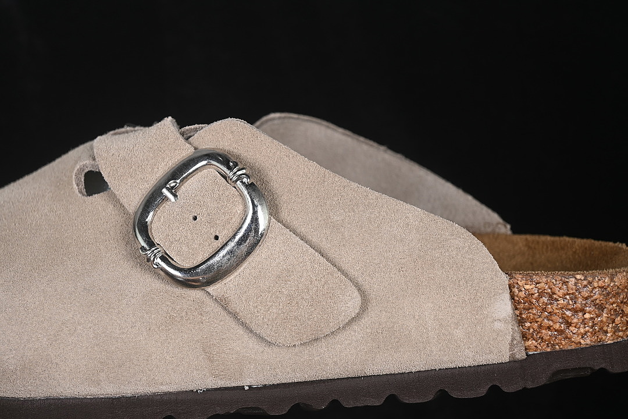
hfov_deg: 27.0
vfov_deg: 18.2
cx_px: 314
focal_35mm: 75
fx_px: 1308
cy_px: 210
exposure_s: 1/60
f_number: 7.1
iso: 160
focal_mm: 50
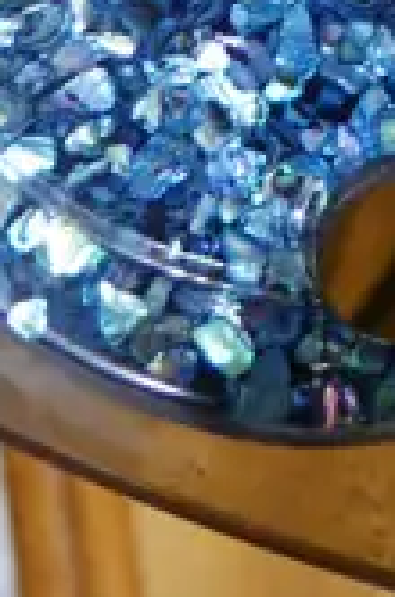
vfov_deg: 8.5
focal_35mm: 206
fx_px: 3404
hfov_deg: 6.3
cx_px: 928
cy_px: -1147
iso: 400
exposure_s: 1/60
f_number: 3.6
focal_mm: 16
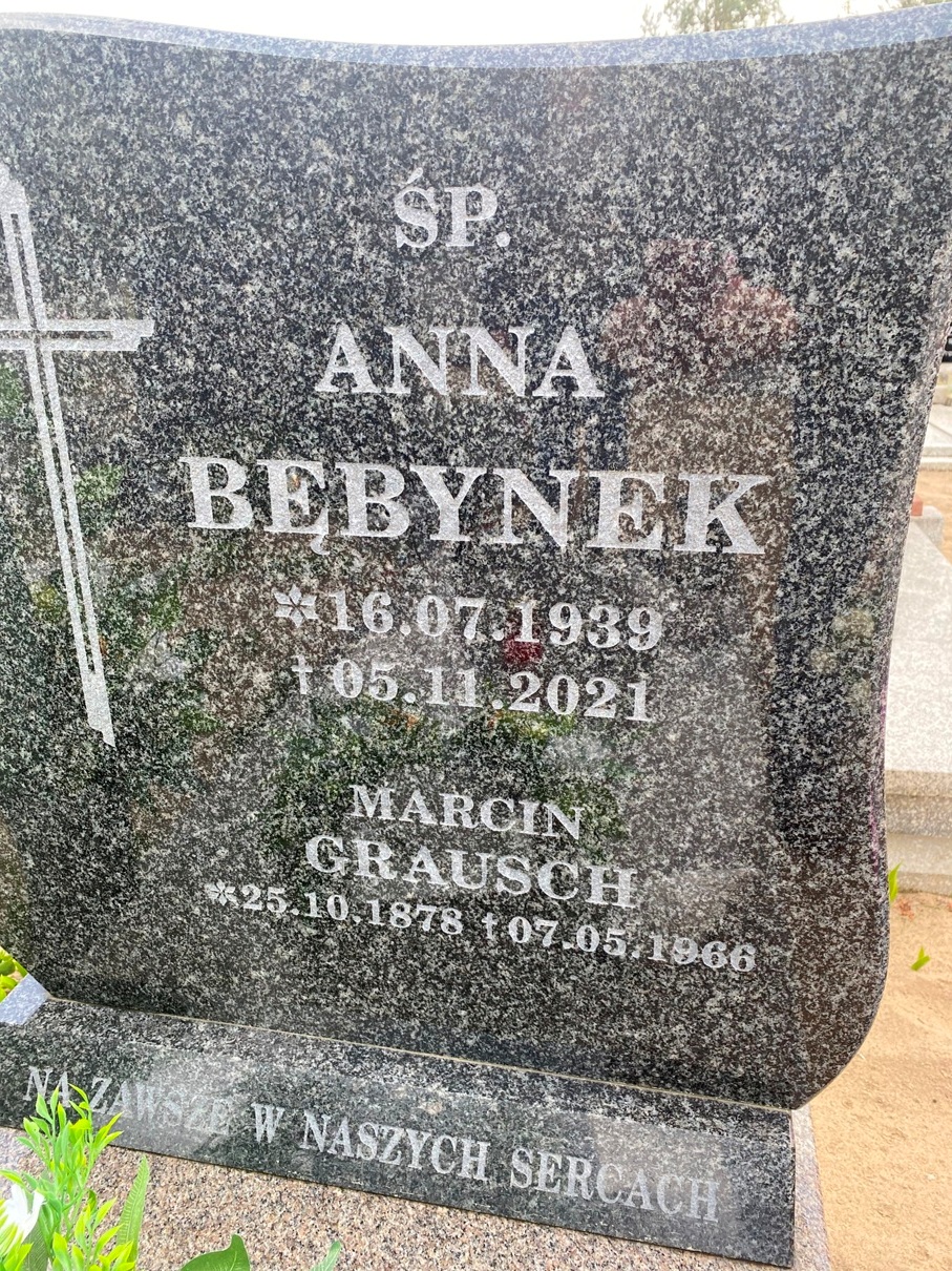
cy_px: 636
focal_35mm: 26
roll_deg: +2.6
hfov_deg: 53.0
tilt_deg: -18.9
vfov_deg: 67.3
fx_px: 954
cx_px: 476
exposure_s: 1/180
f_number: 1.8
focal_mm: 4.25
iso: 32
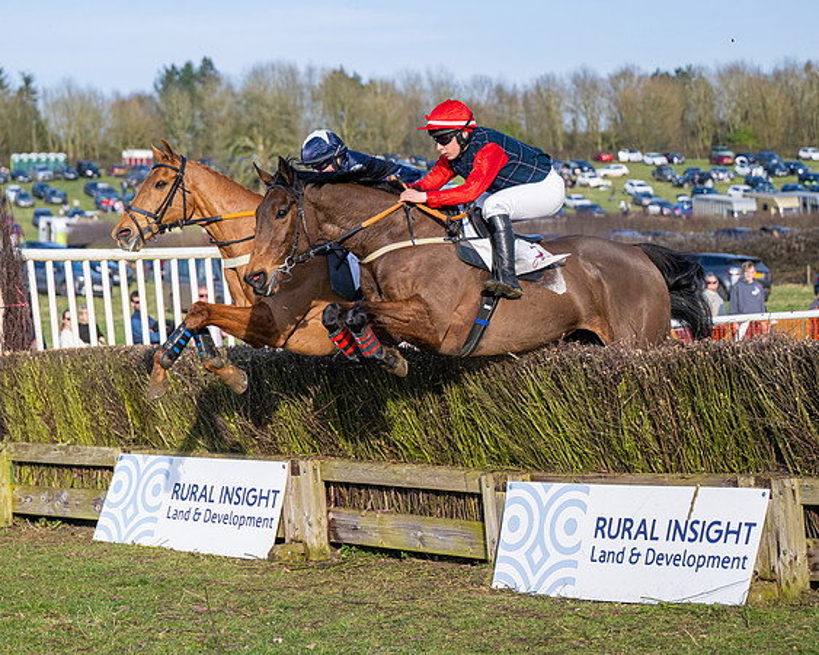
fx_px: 2384
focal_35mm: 98
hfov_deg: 19.5
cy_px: 254
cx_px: 350
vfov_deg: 15.6
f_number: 2.8
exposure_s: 1/5000
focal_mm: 70
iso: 400
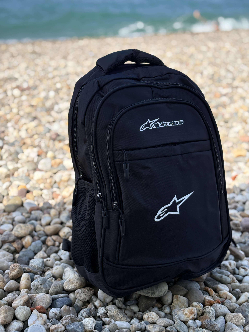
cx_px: 124
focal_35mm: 52
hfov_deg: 28.0
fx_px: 499
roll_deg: -0.6
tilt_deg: -19.7
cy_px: 166
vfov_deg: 36.8
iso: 40
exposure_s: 1/1484
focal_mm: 5.96
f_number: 1.6
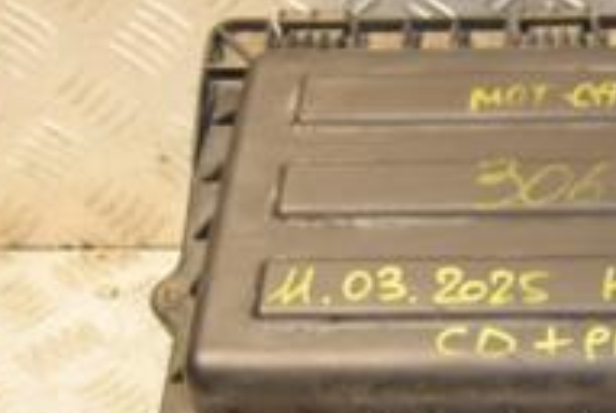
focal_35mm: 118
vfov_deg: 11.7
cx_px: 716
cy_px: 203
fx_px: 2015
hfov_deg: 16.7
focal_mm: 25
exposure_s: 1/200
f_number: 5
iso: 800
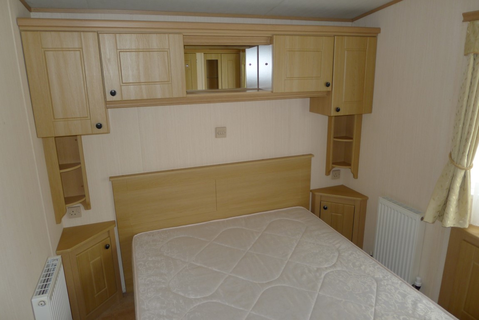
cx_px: 240
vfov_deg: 53.2
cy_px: 160
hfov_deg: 73.7
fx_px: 319
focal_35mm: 24
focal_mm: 5.1
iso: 100
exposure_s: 1/60
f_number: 2
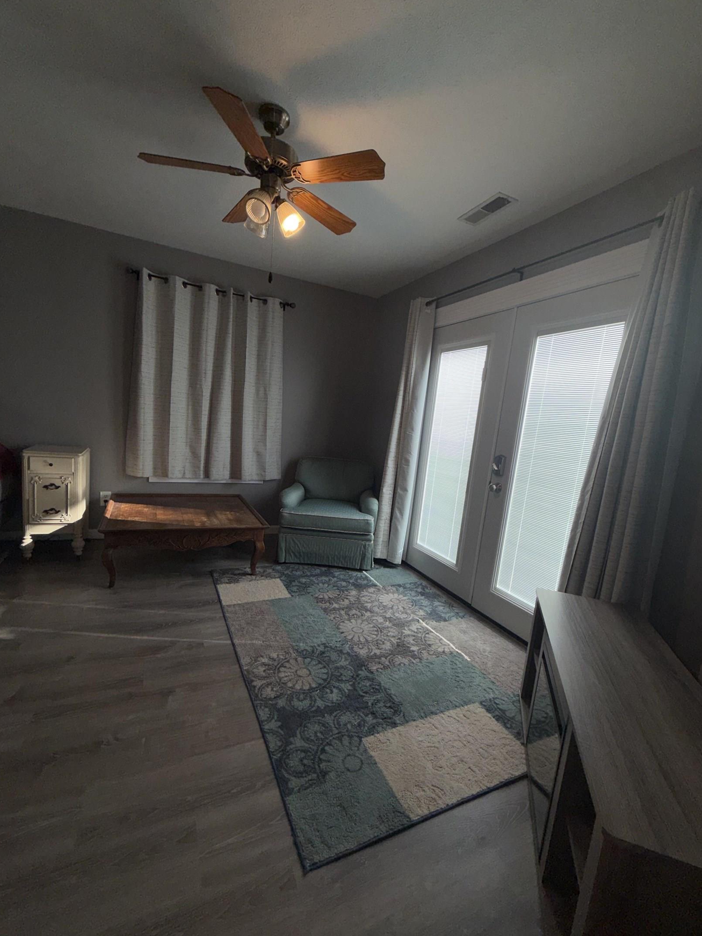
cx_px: 349
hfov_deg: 81.8
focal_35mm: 15
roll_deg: -5.7
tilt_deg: -9.9
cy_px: 490
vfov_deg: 98.1
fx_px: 406
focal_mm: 2.22
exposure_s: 1/120
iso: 20
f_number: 2.2
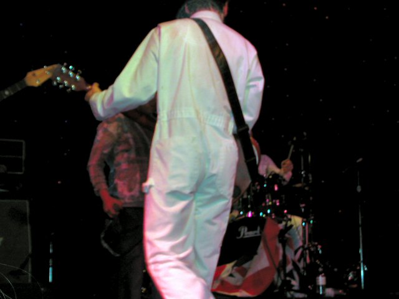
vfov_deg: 16.1
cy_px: 150
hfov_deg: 21.3
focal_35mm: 92
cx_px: 200
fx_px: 1060
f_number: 4.4
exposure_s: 1/59.9
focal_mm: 14
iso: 200
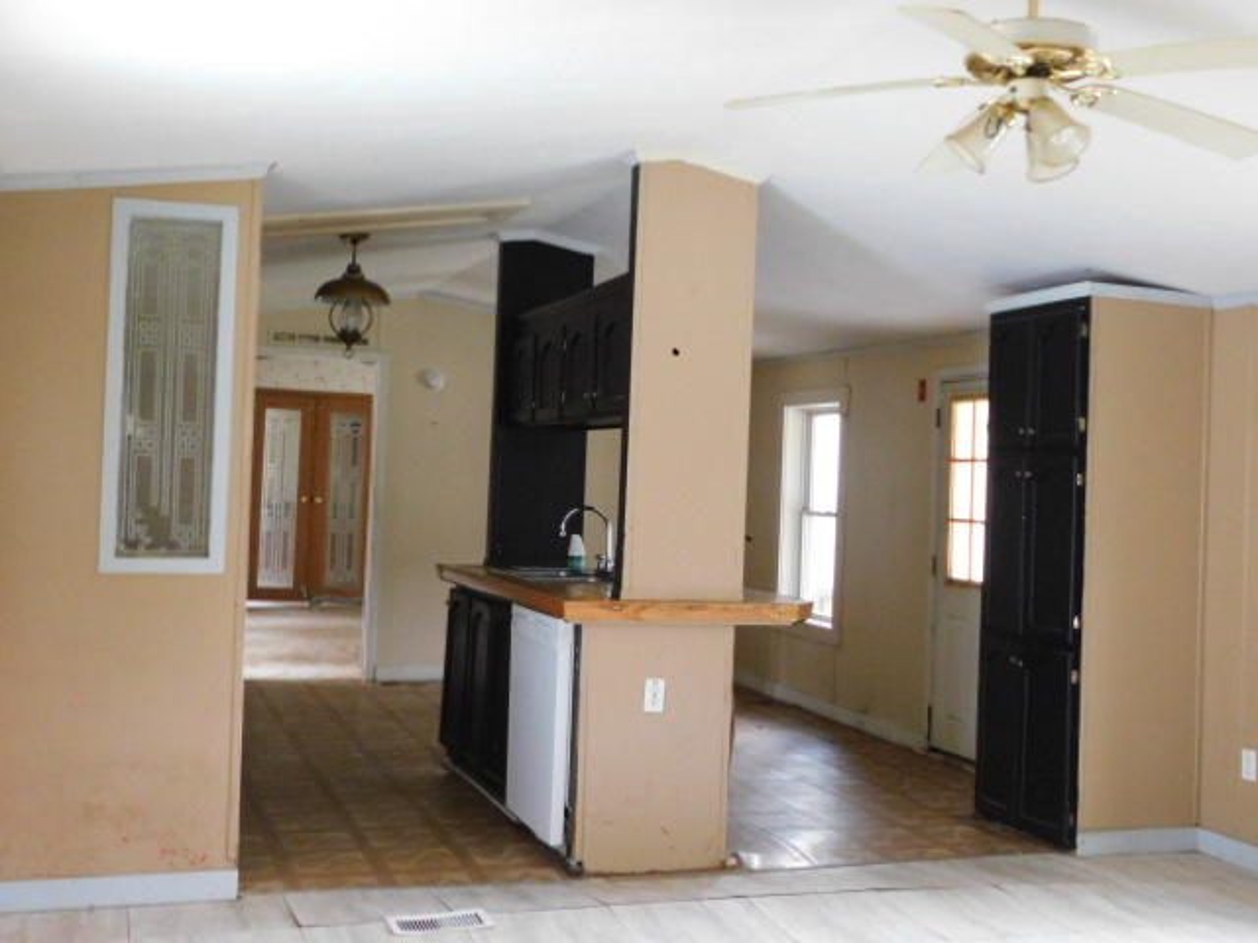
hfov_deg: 46.8
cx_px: 629
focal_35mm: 40
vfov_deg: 36.0
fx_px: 1454
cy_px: 472
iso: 800
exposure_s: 1/15
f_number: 3.6
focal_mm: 7.1
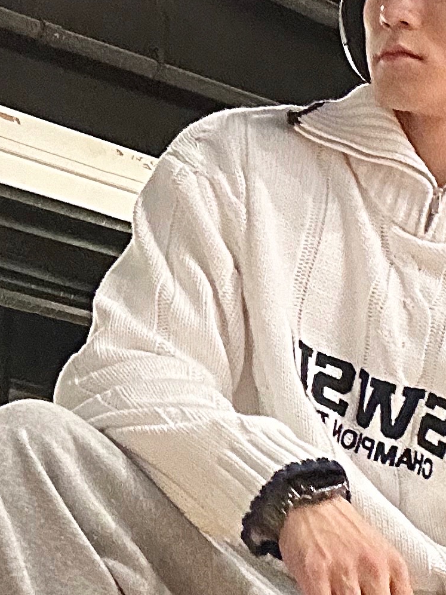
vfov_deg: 21.1
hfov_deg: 15.8
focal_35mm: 93
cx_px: 355
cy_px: 342
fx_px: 1598
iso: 640
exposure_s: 1/24
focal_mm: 2.69
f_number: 1.9
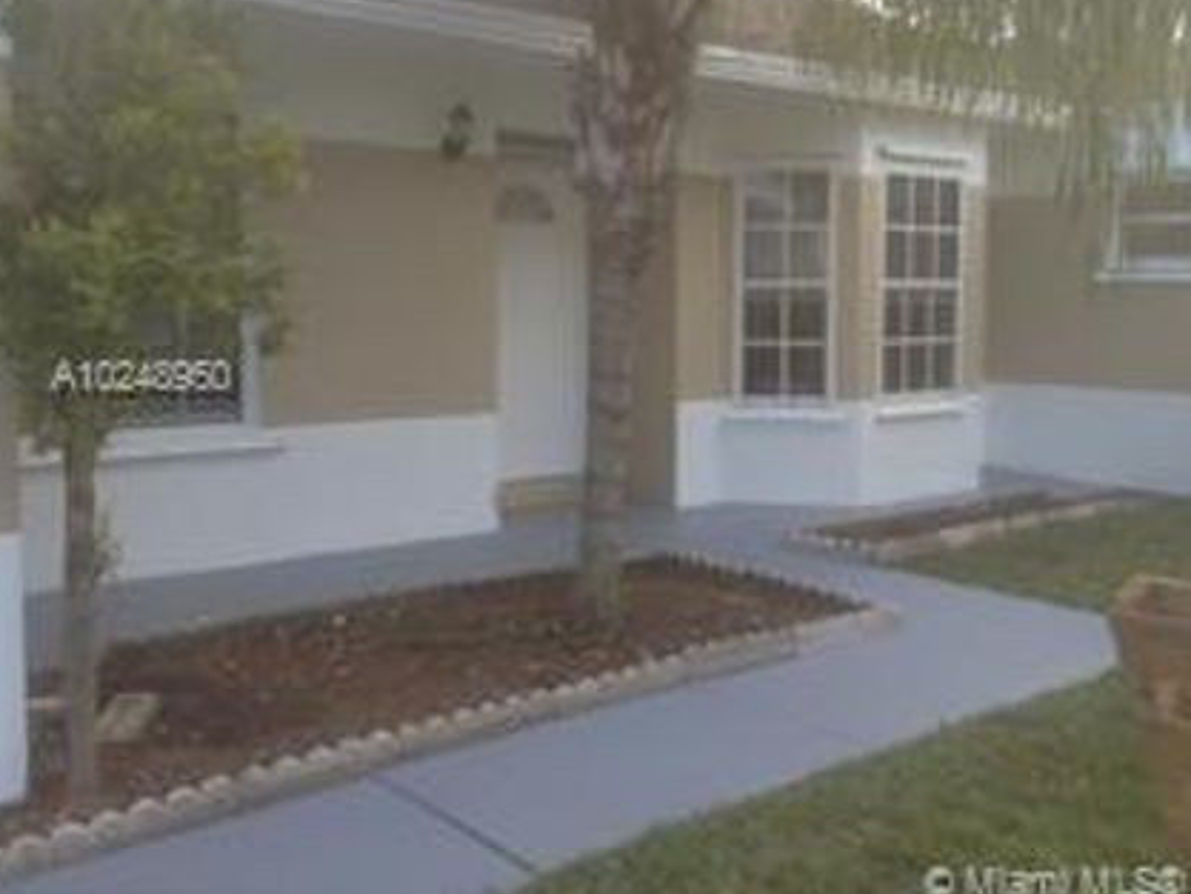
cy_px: 378
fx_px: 1445
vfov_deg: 34.3
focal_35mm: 42
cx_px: 648
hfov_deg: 44.7
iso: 64
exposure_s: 1/250
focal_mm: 4.28
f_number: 2.4
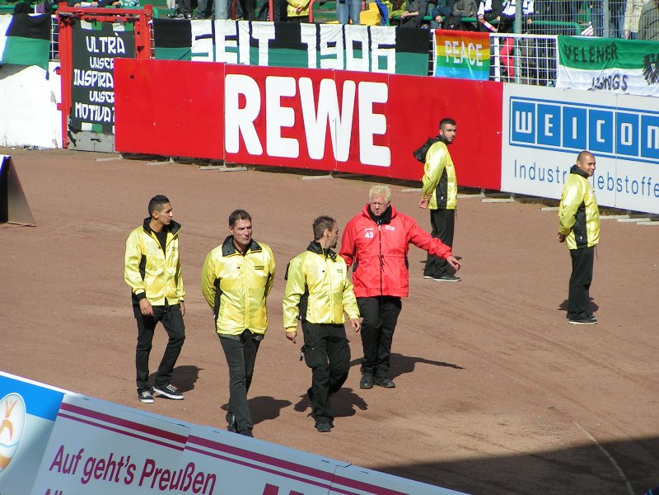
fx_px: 3750
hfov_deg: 10.0
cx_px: 330
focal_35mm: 197
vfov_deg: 7.5
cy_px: 248
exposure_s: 1/1000
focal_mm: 30.1
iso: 50
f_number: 4
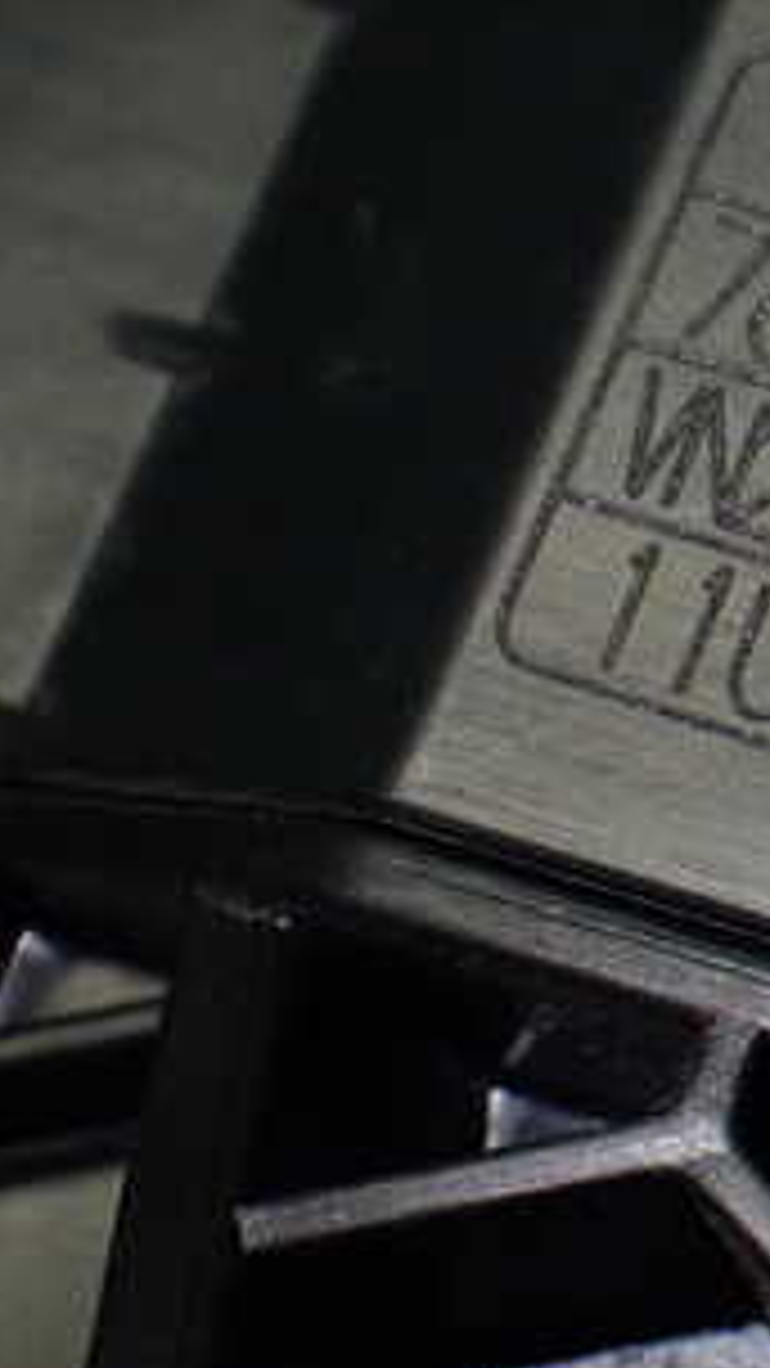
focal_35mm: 101
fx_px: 3666
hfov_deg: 11.6
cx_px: 1058
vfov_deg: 21.1
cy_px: 576
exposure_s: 1/200
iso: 320
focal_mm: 8.4
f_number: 3.1
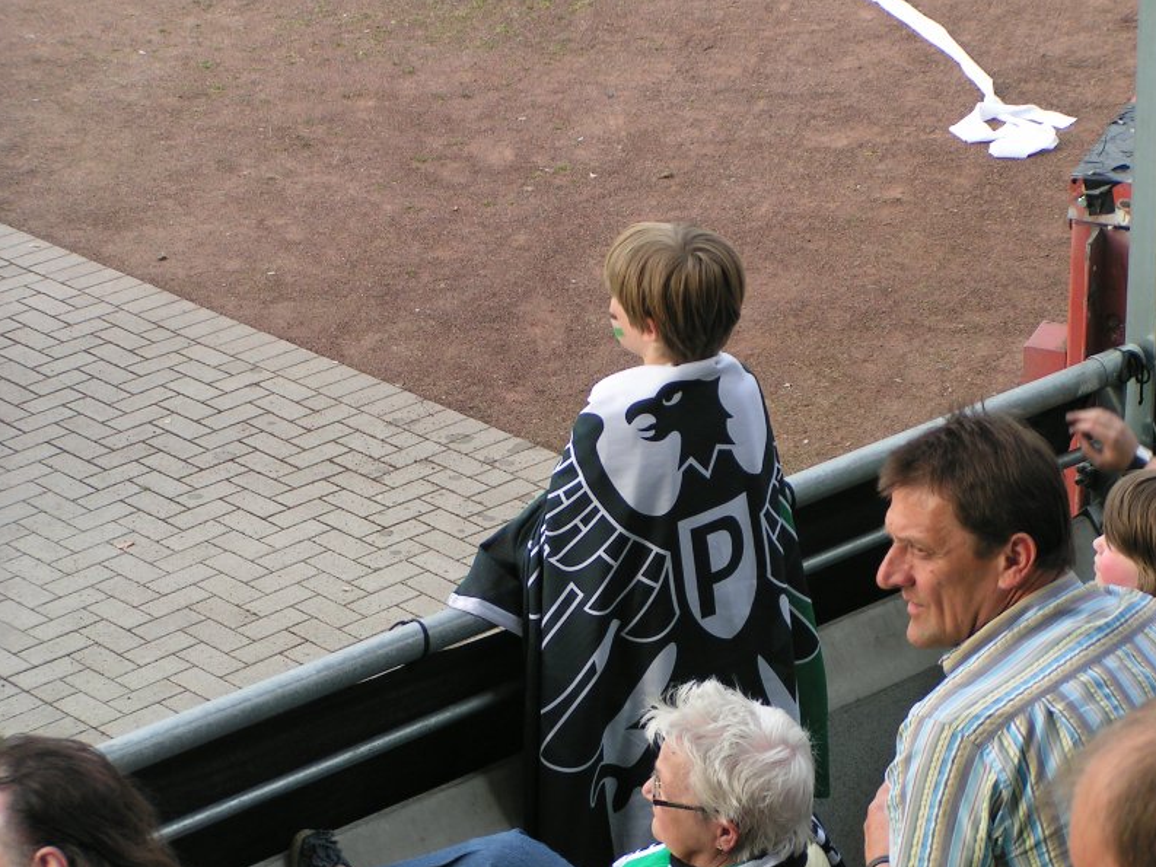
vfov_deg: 12.4
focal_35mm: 120
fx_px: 4008
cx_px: 577
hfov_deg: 16.4
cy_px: 434
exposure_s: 1/125
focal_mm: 18.2
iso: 50
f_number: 4
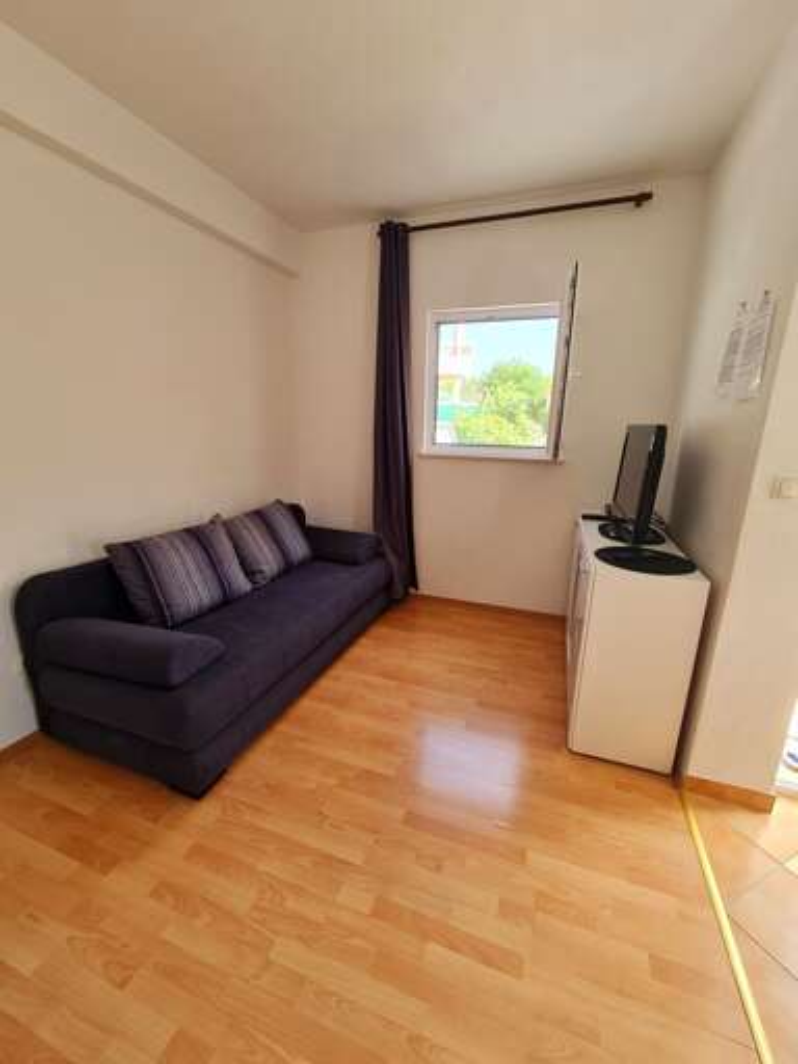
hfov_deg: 89.9
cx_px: 399
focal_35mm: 13
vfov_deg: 106.2
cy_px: 532
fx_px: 400
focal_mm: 2.2
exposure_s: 1/130
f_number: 2.2
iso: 64
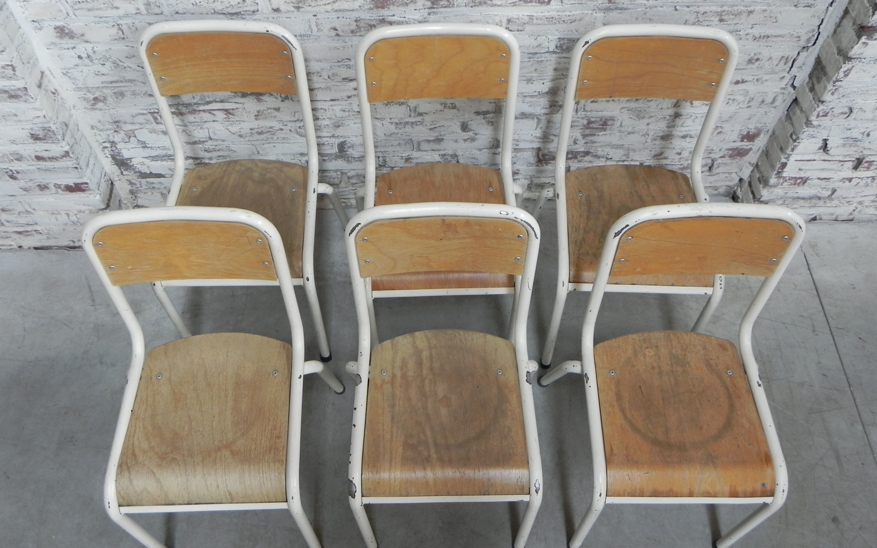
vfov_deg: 40.6
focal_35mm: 31
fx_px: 741
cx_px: 436
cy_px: 272
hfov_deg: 61.2
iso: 208
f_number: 2.8
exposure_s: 1/30
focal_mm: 5.2
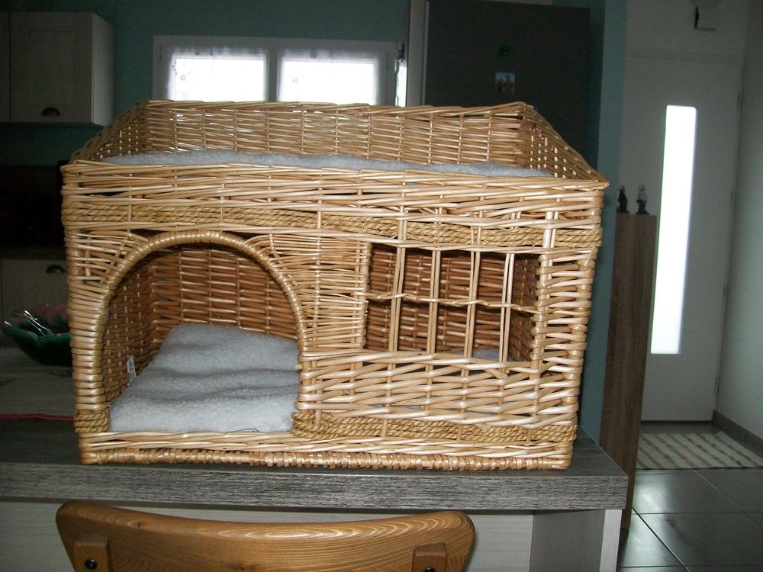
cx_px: 382
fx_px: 749
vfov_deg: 41.8
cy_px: 286
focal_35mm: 34
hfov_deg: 54.0
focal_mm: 6.1
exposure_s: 1/60
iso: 160
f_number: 2.7
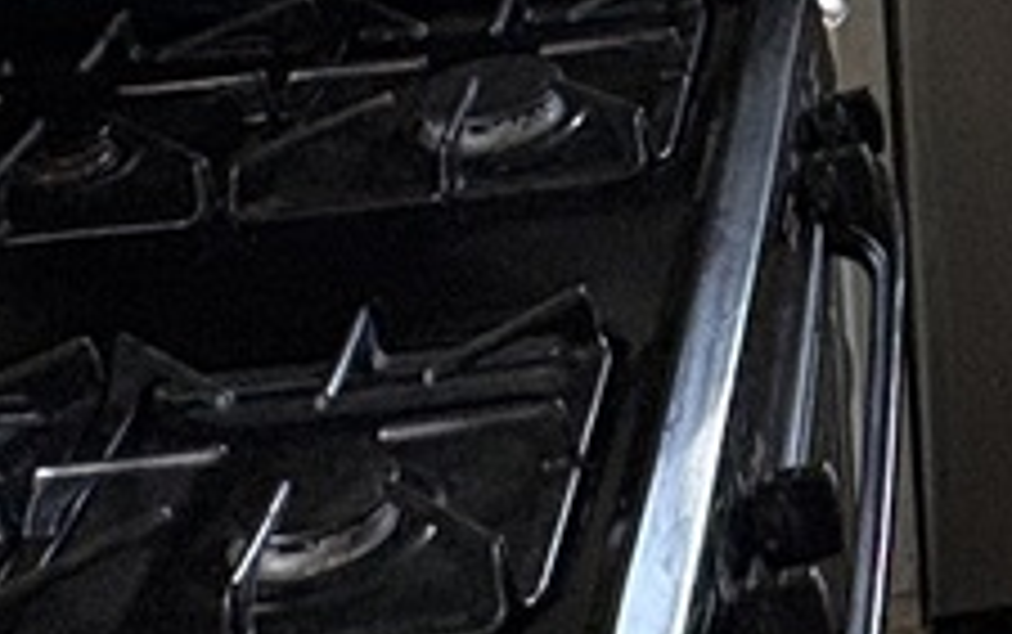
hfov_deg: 19.3
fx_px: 2622
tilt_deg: -4.6
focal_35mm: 95
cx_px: 1484
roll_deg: +2.7
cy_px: -836
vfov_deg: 11.6
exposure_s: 1/99
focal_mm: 2.22
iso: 200
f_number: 2.2
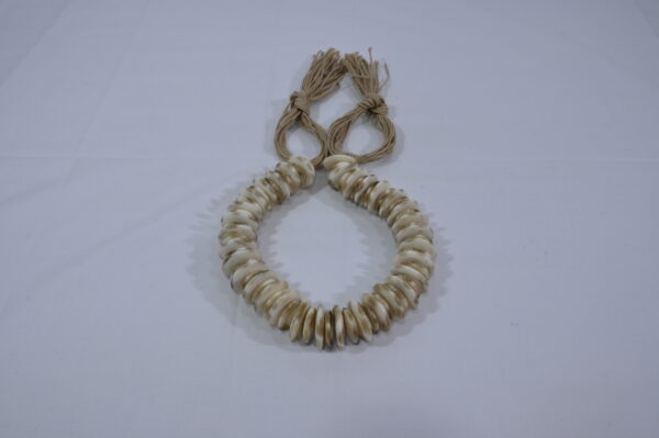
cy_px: 219
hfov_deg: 62.8
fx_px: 540
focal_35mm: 30
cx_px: 330
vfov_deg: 44.2
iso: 640
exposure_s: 1/125
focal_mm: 29.5
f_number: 10
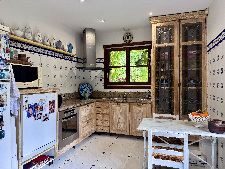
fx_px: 156
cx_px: 112
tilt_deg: -0.3
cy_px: 84
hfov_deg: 71.6
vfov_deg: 56.8
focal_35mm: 24
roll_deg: +0.9
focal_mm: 6.76
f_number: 1.78
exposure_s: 1/100
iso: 80
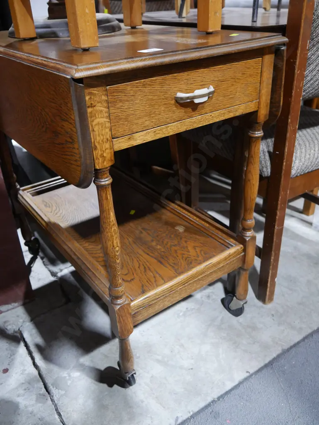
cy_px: 212
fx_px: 368
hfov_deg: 46.8
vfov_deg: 59.9
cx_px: 160
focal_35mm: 30
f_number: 3.6
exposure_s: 1/60
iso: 1600
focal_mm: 15
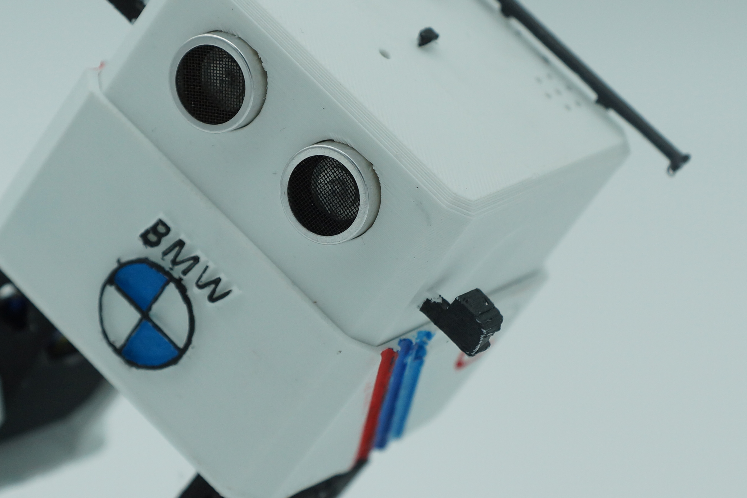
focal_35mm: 168
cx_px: 244
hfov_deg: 12.2
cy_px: 221
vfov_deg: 8.2
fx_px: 3486
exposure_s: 1/400
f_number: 3.5
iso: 200
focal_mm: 50
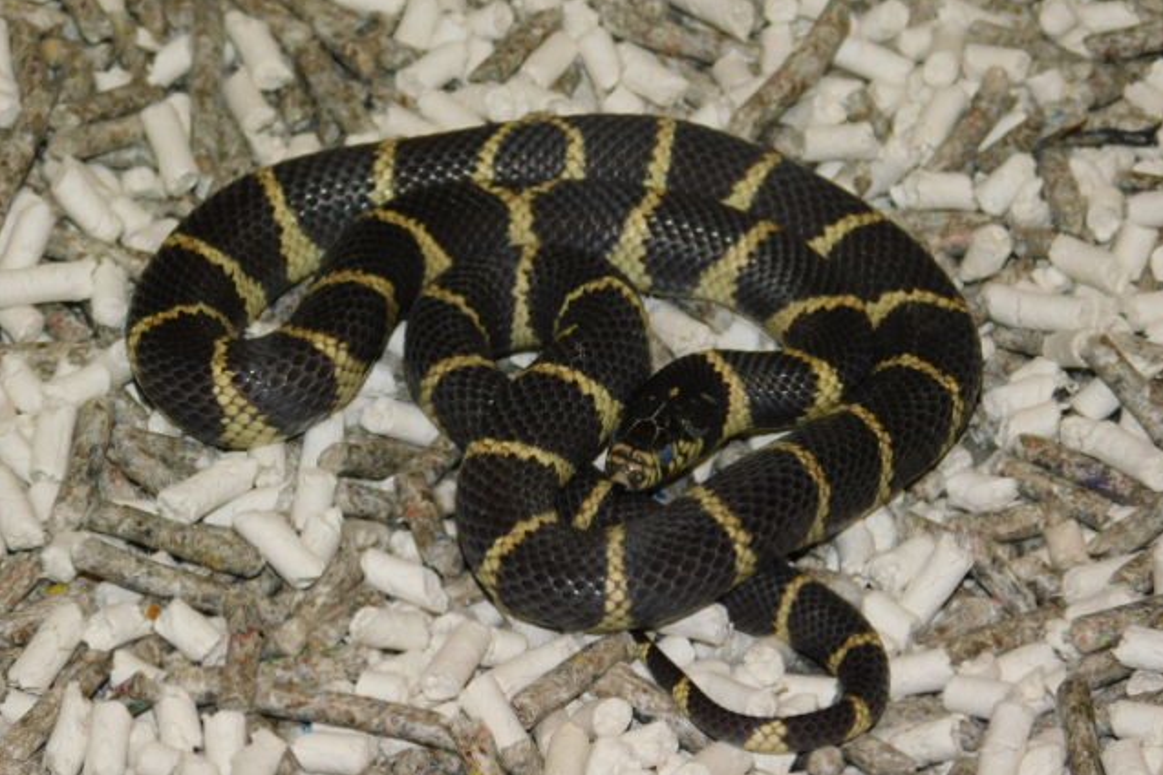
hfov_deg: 13.2
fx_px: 5007
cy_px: 400
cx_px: 583
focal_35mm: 155
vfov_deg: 8.9
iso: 200
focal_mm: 26.3
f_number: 5.1
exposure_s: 1/60
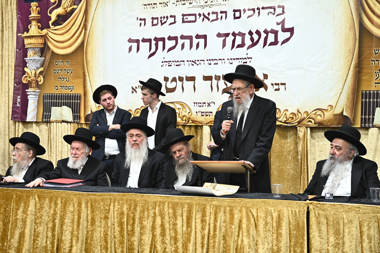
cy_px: 126
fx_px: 580
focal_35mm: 55
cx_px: 190
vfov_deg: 24.6
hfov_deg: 36.3
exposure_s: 1/200
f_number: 3.5
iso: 1600
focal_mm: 55
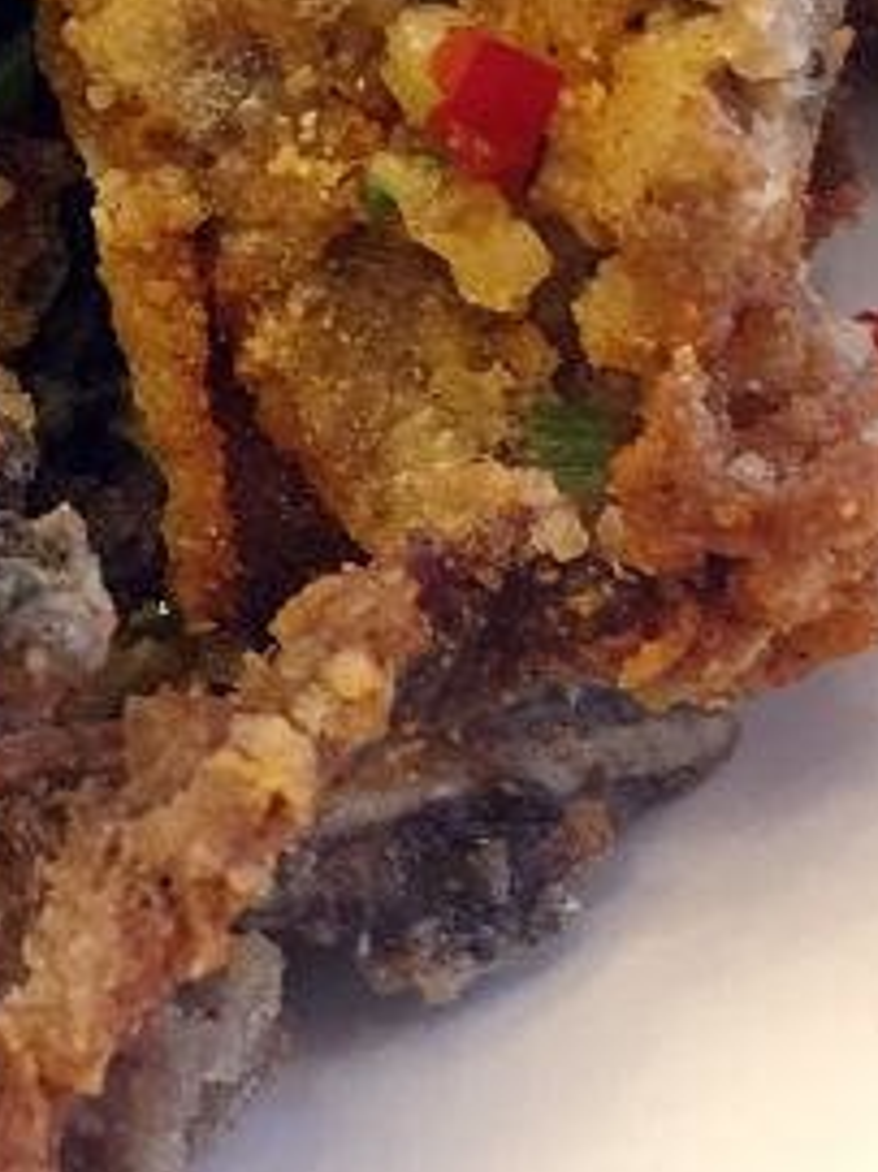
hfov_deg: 19.3
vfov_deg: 25.1
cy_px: 91
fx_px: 2538
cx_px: 102
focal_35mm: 75
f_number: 2.2
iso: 125
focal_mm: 4.15
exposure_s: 1/17
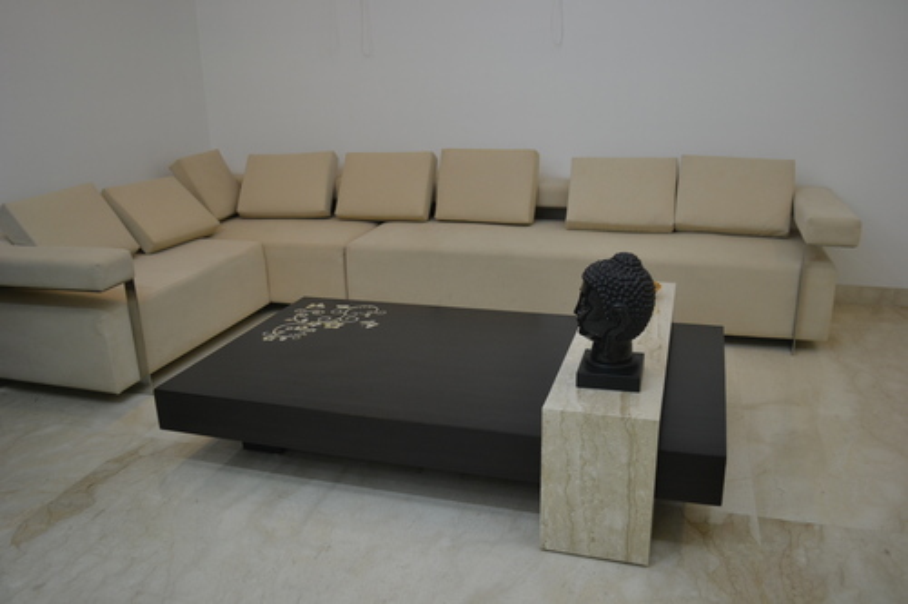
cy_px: 302
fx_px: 756
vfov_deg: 43.6
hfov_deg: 61.9
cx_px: 454
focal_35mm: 30
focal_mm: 20
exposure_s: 1/30
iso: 400
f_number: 3.8
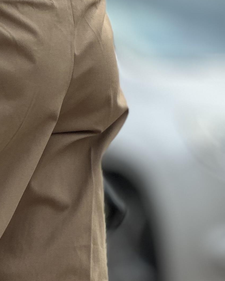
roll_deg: +0.1
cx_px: -46
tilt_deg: +2.6
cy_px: 232
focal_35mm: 288
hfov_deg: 5.4
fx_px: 2397
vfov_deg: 6.7
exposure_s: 1/490
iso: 32
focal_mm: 9
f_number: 2.8
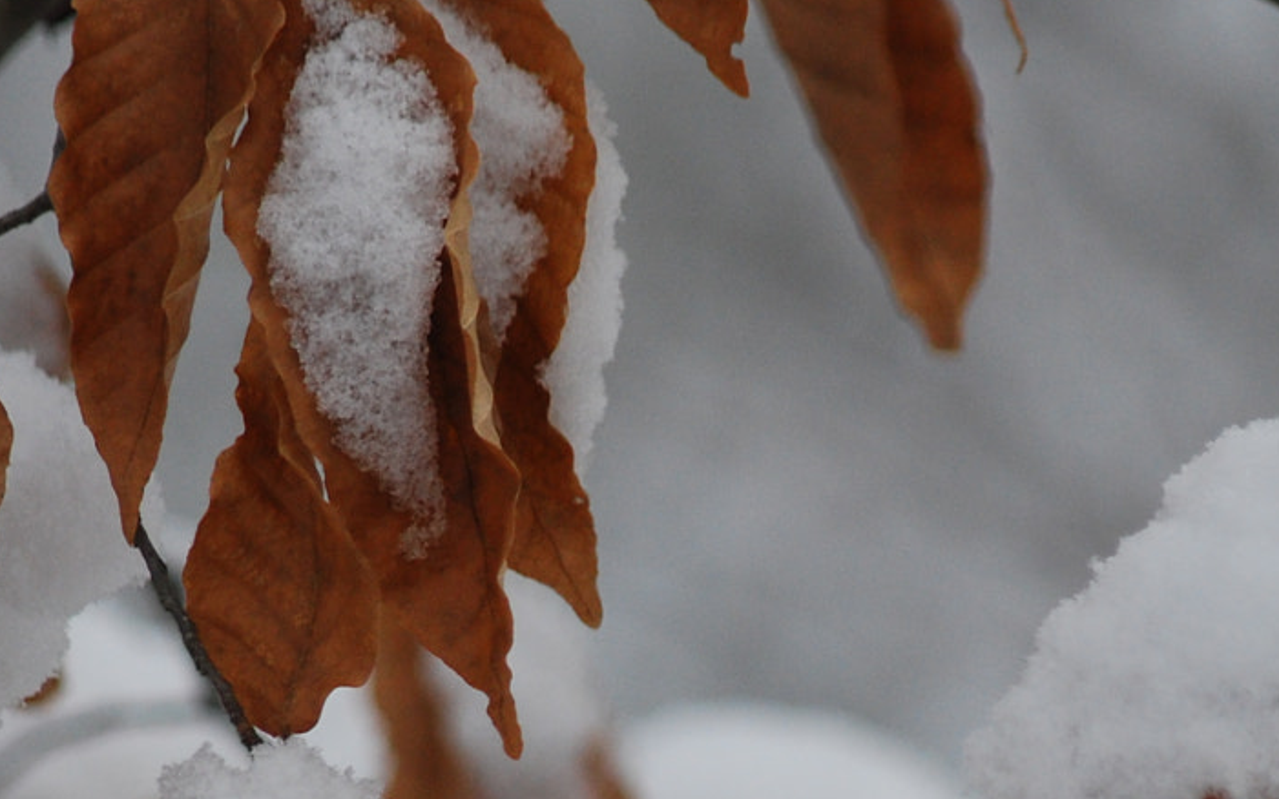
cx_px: 662
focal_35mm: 693
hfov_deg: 3.0
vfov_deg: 1.9
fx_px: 24171
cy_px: 902
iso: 400
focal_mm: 155
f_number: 5
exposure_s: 1/800
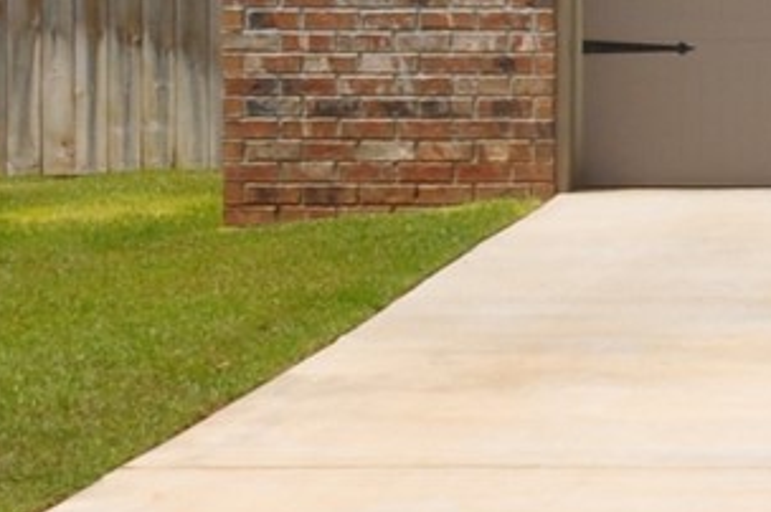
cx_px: 2447
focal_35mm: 215
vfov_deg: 6.4
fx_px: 4600
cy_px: 67
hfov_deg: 8.0
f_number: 14
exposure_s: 1/200
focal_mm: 20
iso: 200
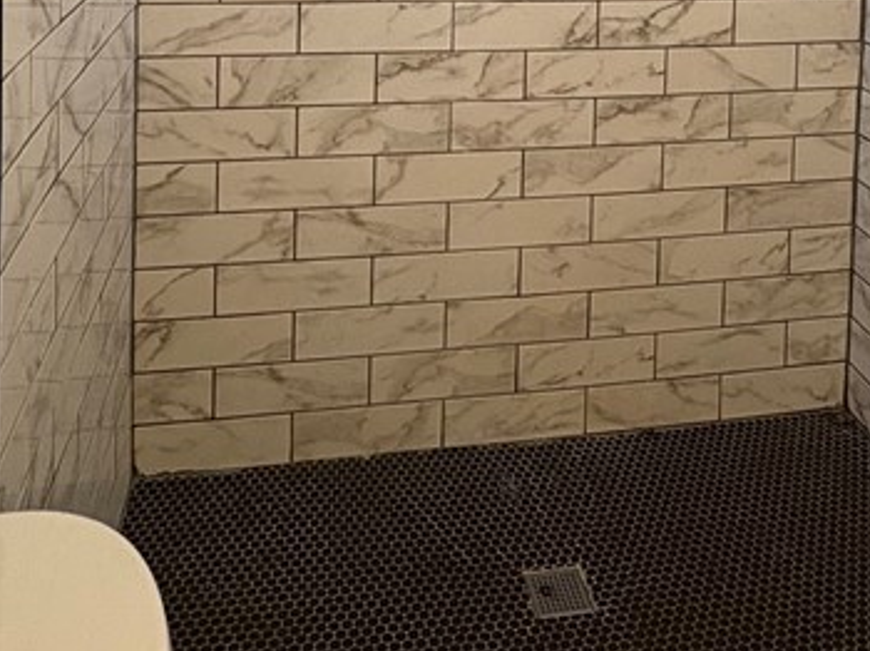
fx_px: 1030
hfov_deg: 45.6
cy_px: -157
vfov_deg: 29.5
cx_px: 515
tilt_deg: -1.7
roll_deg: -1.1
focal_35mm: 41
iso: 160
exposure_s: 1/120
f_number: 2.2
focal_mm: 2.22
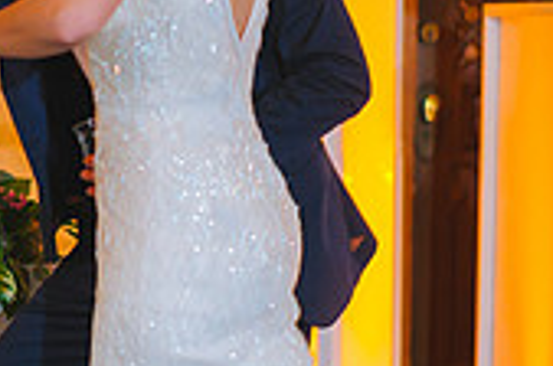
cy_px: 229
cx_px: -393
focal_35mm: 292
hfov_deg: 6.9
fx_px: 4477
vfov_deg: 4.7
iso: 2500
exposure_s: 1/100
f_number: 2
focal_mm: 85
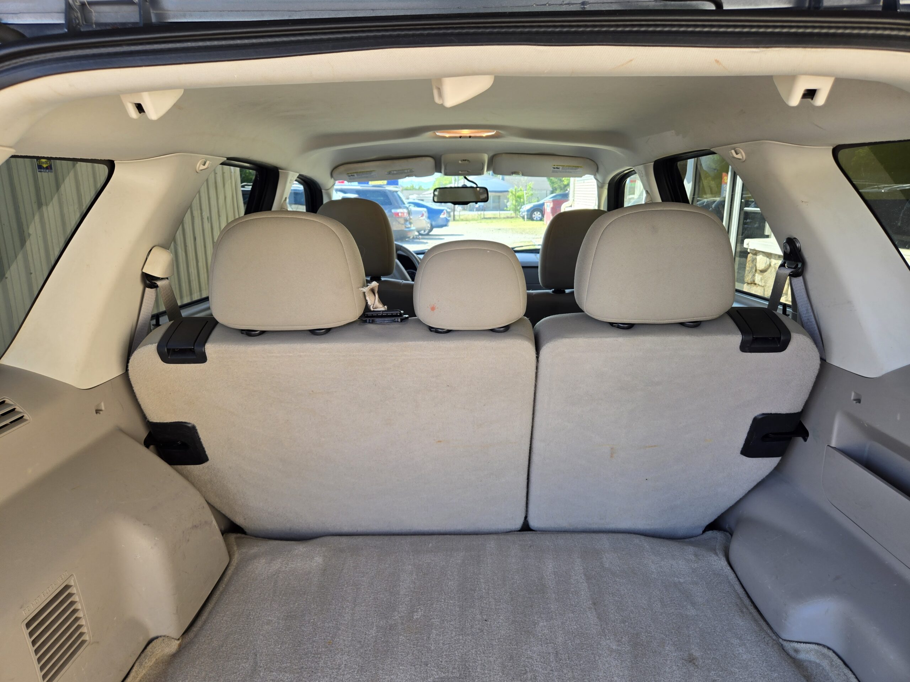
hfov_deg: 73.9
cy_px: 341
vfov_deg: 58.9
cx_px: 455
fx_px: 605
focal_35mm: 23
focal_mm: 5.4
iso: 32
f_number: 1.8
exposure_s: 1/180
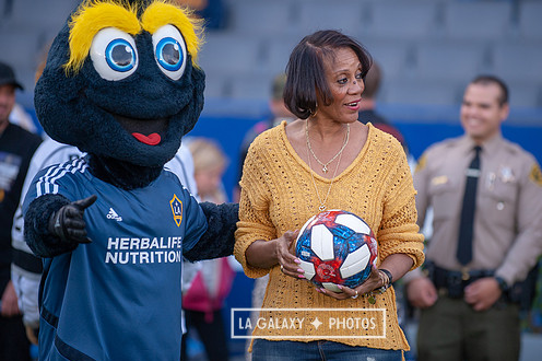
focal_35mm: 234
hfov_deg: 8.8
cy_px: 159
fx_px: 3521
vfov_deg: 5.9
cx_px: 308
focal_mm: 200
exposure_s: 1/800
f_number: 2.8
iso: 500
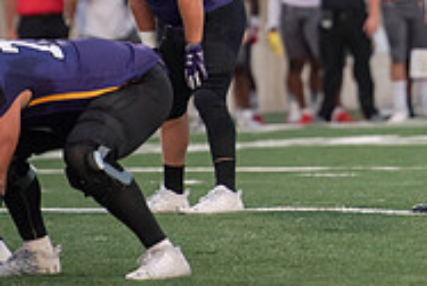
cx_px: 429
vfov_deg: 2.2
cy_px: -61
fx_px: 7347
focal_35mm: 619
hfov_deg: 3.3
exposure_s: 1/800
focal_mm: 200
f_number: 2.8
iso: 2000
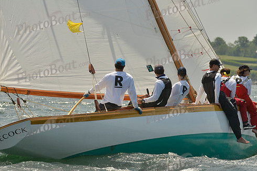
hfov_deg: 7.2
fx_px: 2042
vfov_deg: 4.8
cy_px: 90
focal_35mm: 286
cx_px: 118
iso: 280
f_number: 9
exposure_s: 1/1000
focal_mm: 240
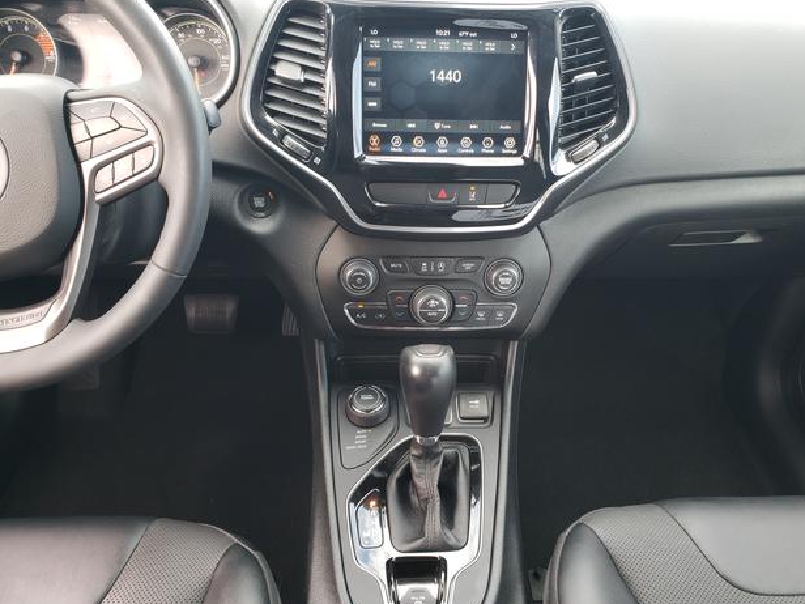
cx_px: 417
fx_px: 628
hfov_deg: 65.3
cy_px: 307
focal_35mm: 27
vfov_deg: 51.4
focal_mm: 4.3
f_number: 2.4
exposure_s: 1/50
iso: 100
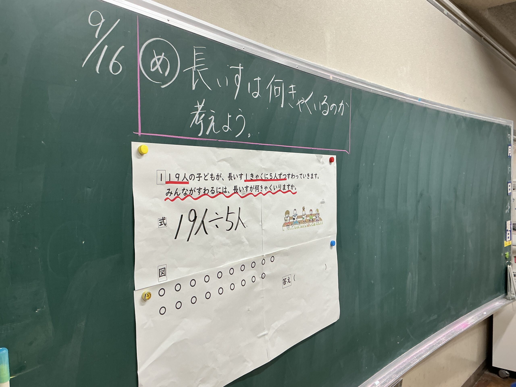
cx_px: 258
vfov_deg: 48.2
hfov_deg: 61.7
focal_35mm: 29
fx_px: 432
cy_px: 194
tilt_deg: -2.4
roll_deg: +0.8
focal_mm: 3
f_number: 1.8
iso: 50
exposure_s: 1/60
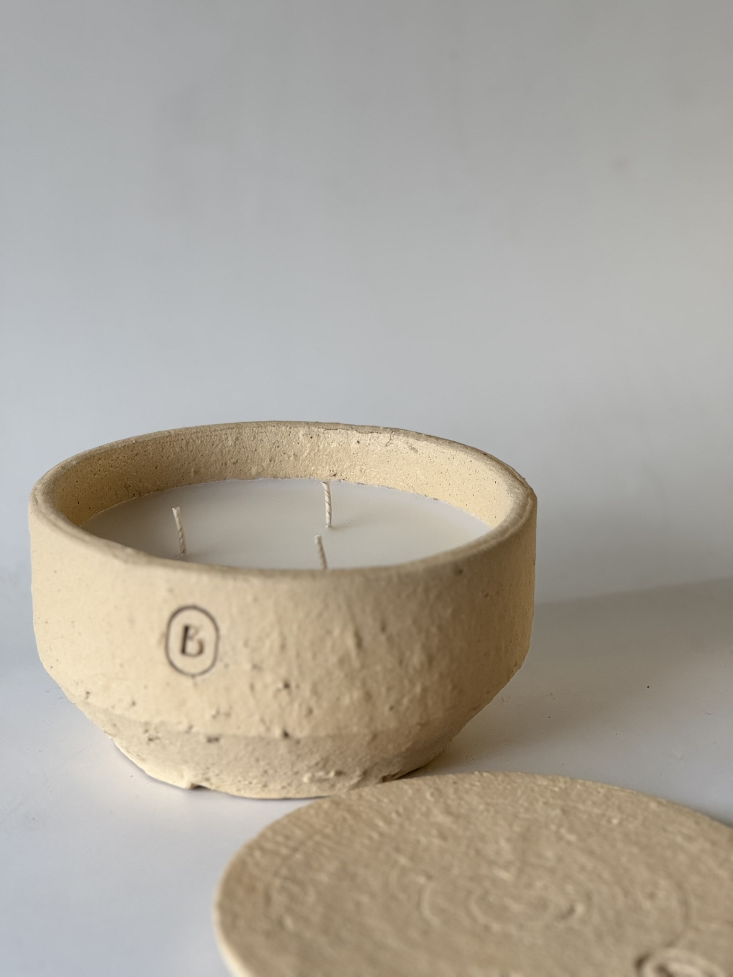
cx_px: 366
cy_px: 488
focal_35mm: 77
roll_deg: -0.3
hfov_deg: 19.1
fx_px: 2174
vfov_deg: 25.3
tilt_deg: -17.7
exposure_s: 1/100
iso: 200
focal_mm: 9
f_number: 2.8
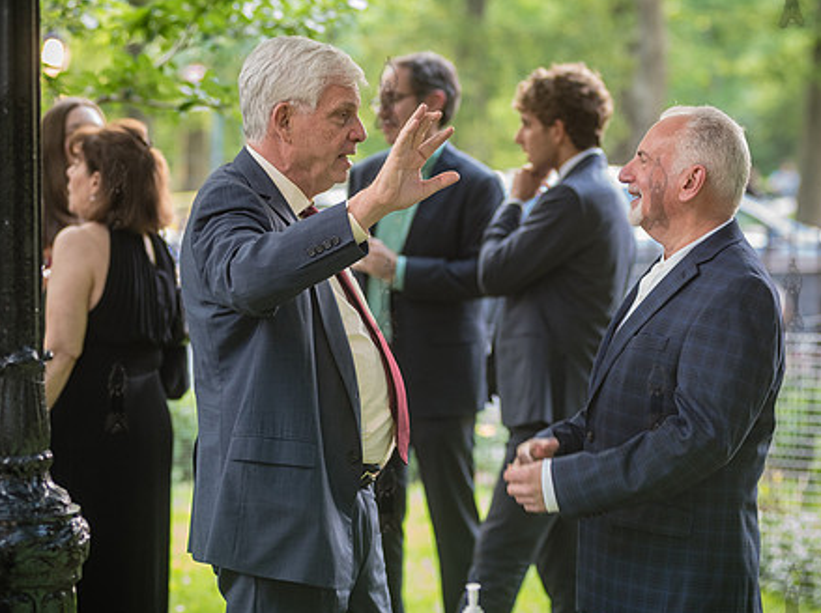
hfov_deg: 12.0
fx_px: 3908
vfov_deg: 9.0
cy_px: 281
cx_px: 471
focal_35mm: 165
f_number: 3.5
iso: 1000
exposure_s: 1/100
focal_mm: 112
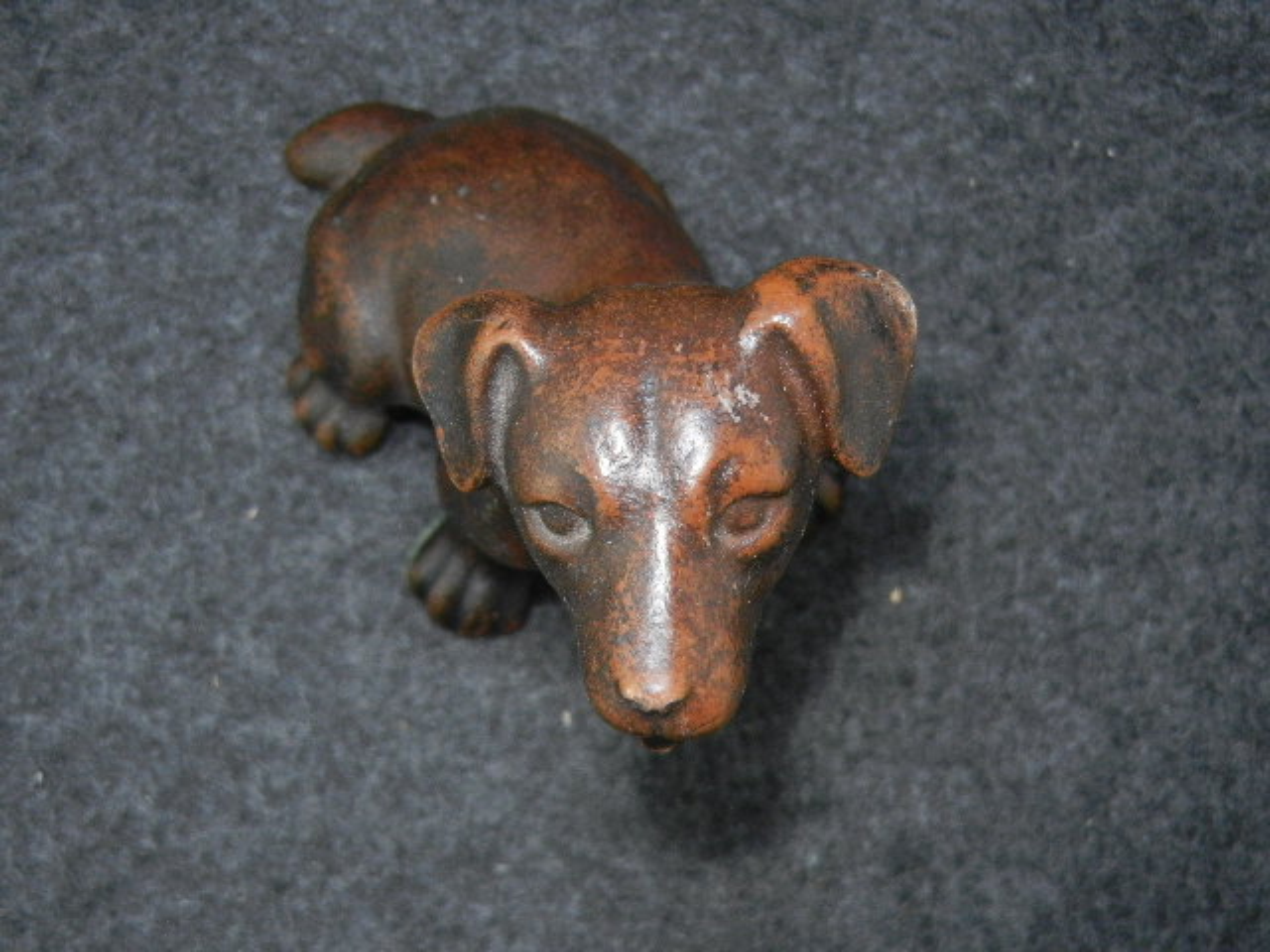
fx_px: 1908
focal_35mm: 52
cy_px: 476
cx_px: 635
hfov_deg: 36.8
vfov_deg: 28.0
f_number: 3.9
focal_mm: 9.3
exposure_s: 1/30
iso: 800
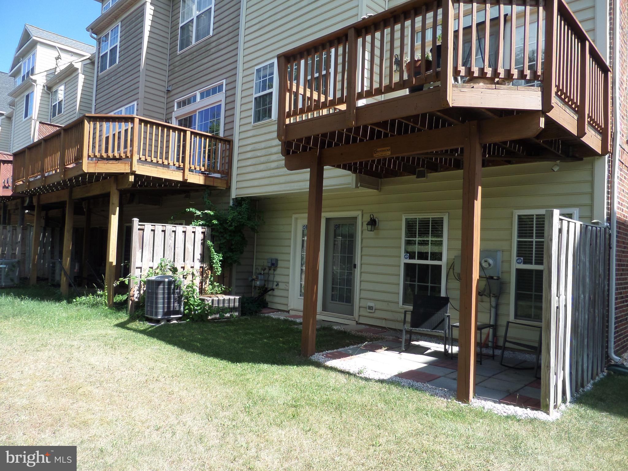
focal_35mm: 24
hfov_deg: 71.6
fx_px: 435
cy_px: 236
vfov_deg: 56.8
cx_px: 314
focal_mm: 4
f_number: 3.2
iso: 100
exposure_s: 1/500
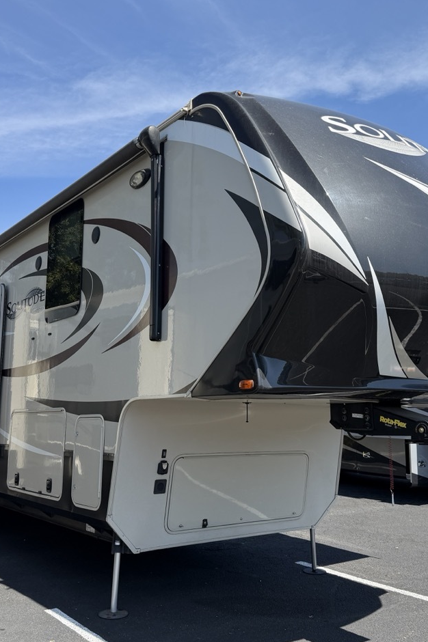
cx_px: 220
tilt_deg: +7.8
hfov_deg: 38.9
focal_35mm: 34
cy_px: 325
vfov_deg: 55.8
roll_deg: +0.2
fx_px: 607
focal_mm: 6.76
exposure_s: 1/2370
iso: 80
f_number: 1.78
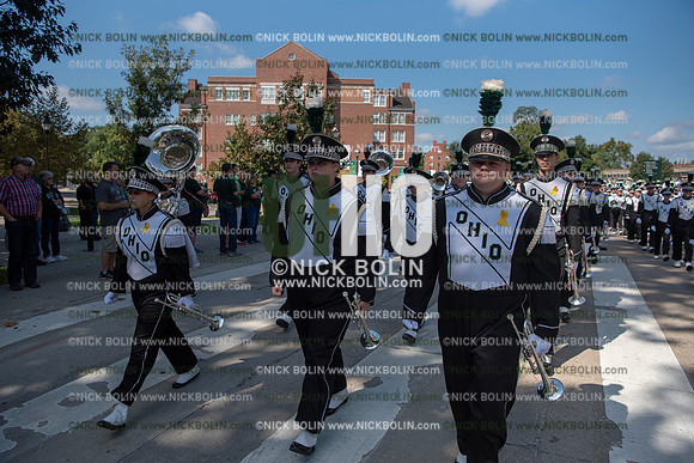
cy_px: 232
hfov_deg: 73.7
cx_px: 347
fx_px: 463
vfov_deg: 53.2
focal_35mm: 24
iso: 400
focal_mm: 24
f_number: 5
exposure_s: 1/4000
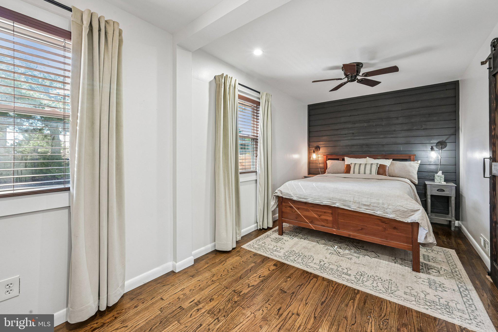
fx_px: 194
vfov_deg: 81.2
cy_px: 166
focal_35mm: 14
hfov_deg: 104.3
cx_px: 249
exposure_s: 1/6
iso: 400
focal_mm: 14
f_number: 11
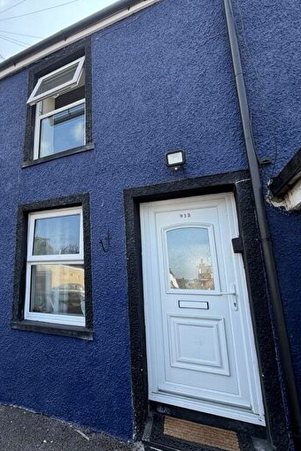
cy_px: 229
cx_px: 67
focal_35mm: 20
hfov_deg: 58.0
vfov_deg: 84.0
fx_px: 251
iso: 40
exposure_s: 1/224
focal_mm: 2.22
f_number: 2.2
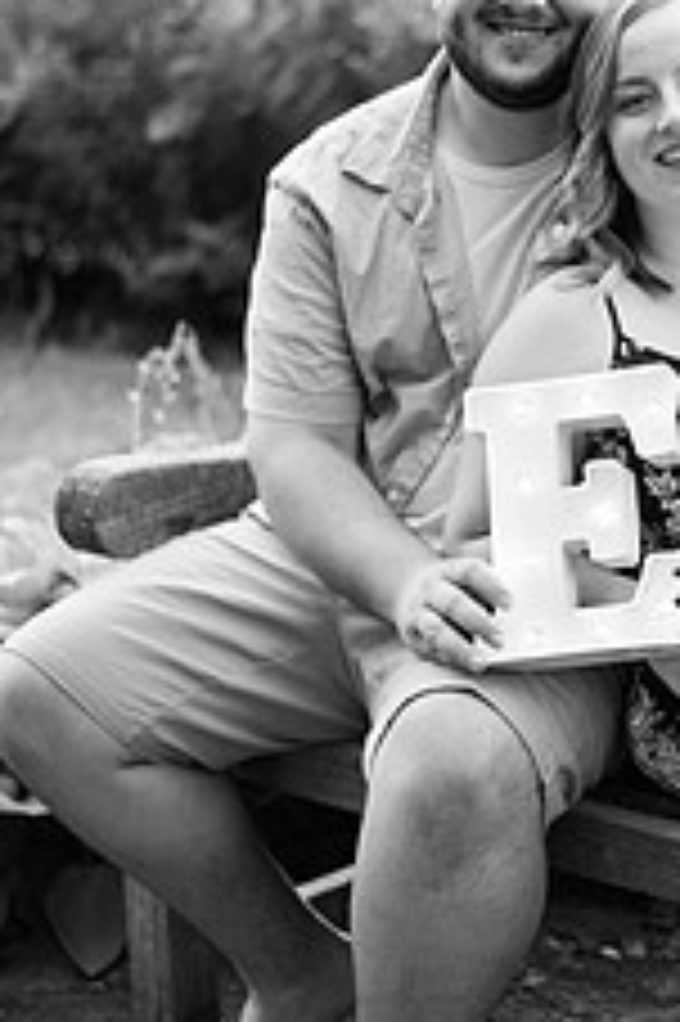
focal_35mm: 99
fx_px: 2809
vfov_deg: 20.6
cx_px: 606
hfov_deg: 13.7
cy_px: 419
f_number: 2
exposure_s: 1/200
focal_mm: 50
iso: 640
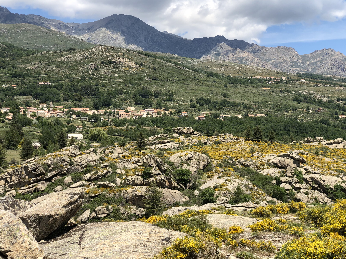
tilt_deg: -1.0
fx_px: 530
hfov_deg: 36.2
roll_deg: +0.3
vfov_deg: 27.5
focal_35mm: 53
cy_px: 127
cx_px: 172
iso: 16
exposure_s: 1/991
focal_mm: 6
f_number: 2.4
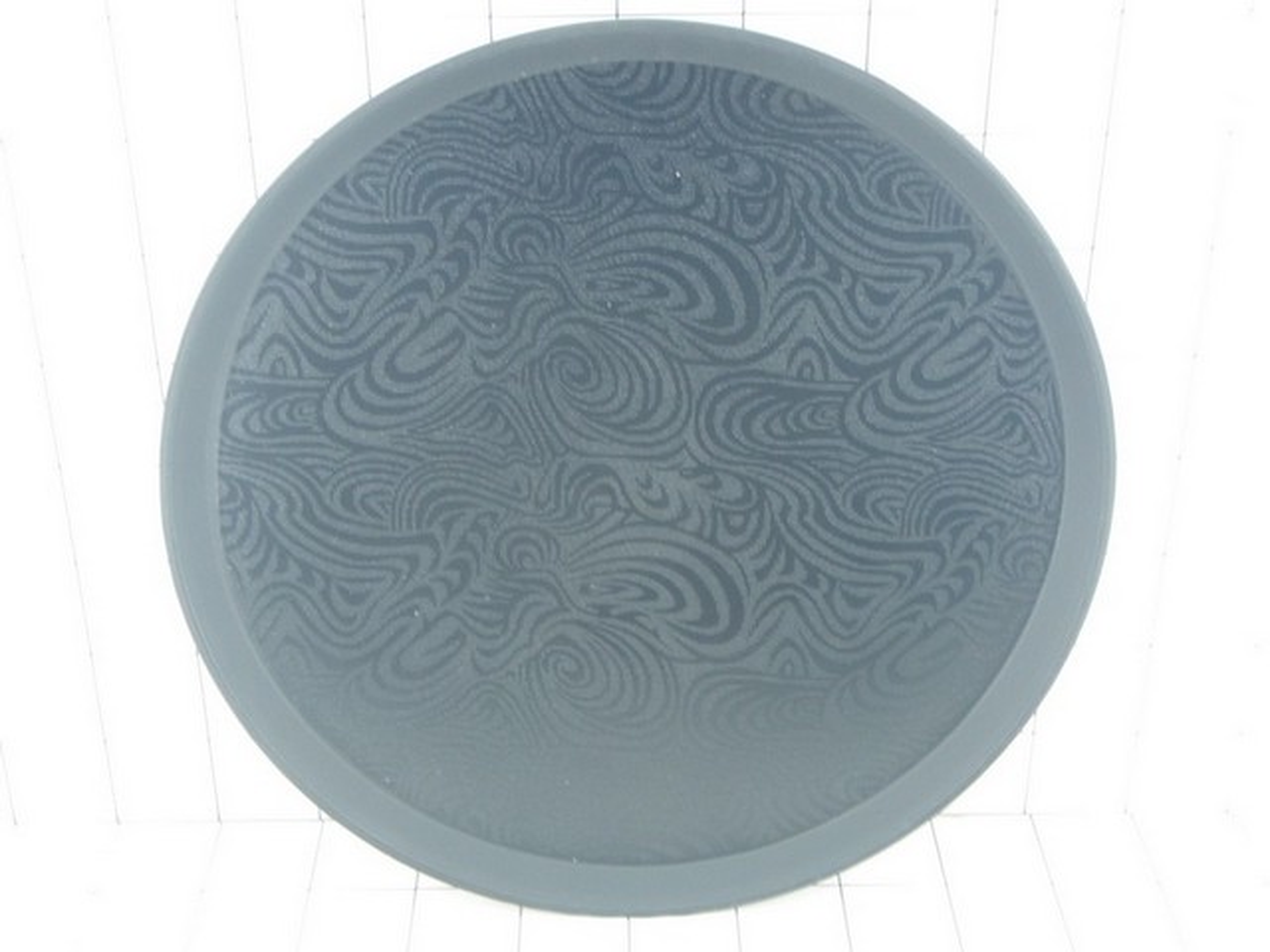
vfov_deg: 28.6
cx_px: 635
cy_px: 476
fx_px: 1871
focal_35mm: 51
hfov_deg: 37.5
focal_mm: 9.13
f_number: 4
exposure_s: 1/6
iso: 200
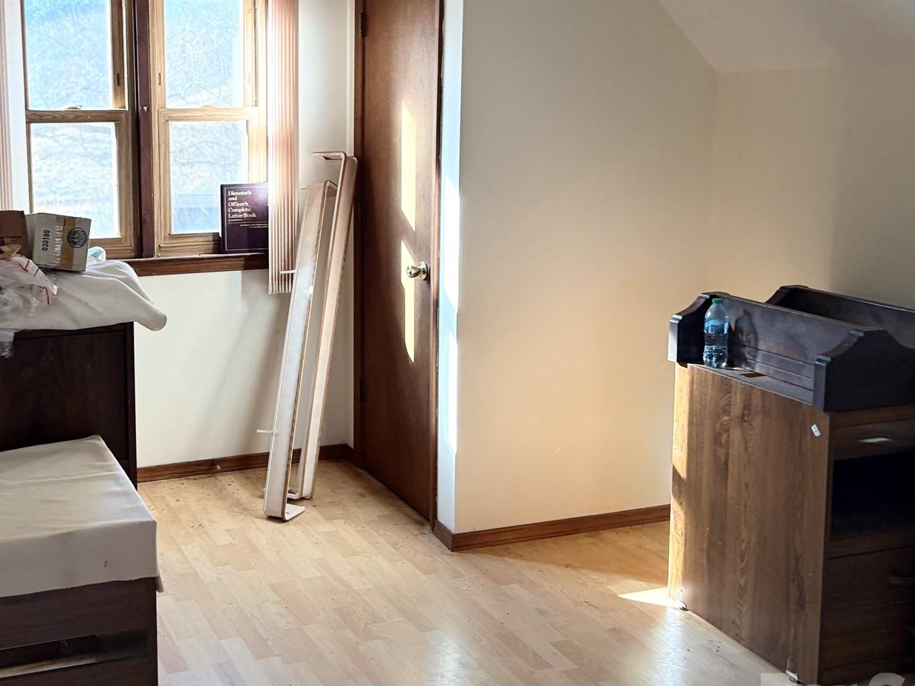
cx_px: 239
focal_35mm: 43
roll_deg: +2.3
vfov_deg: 33.4
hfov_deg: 42.6
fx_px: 1137
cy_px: 251
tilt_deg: -5.2
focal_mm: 5.96
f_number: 1.6
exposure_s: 1/124
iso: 125
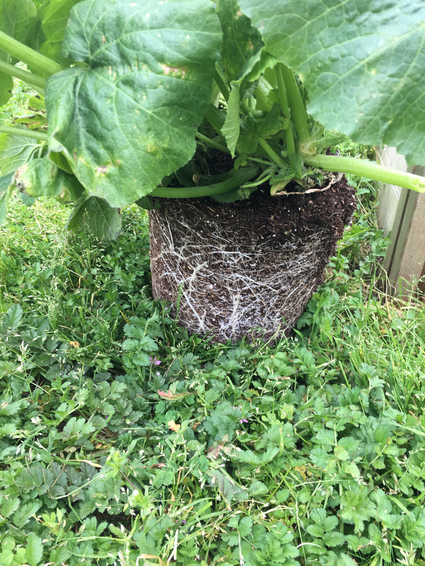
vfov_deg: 61.7
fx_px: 475
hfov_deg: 48.2
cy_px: 283
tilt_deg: -30.1
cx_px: 212
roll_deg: -0.8
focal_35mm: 29
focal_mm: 4.15
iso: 25
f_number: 2.2
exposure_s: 1/120
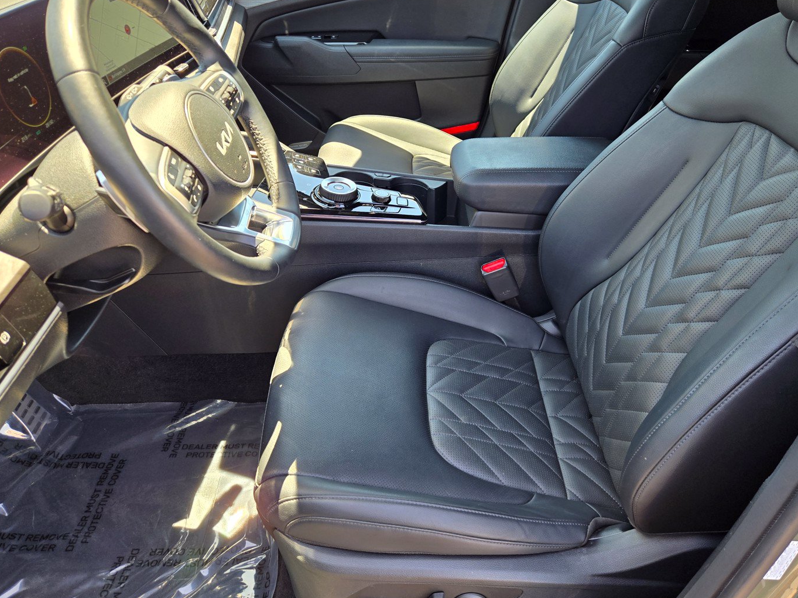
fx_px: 622
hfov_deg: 65.1
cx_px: 443
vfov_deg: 51.2
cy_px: 259
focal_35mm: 27
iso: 64
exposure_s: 1/180
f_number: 1.8
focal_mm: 5.4
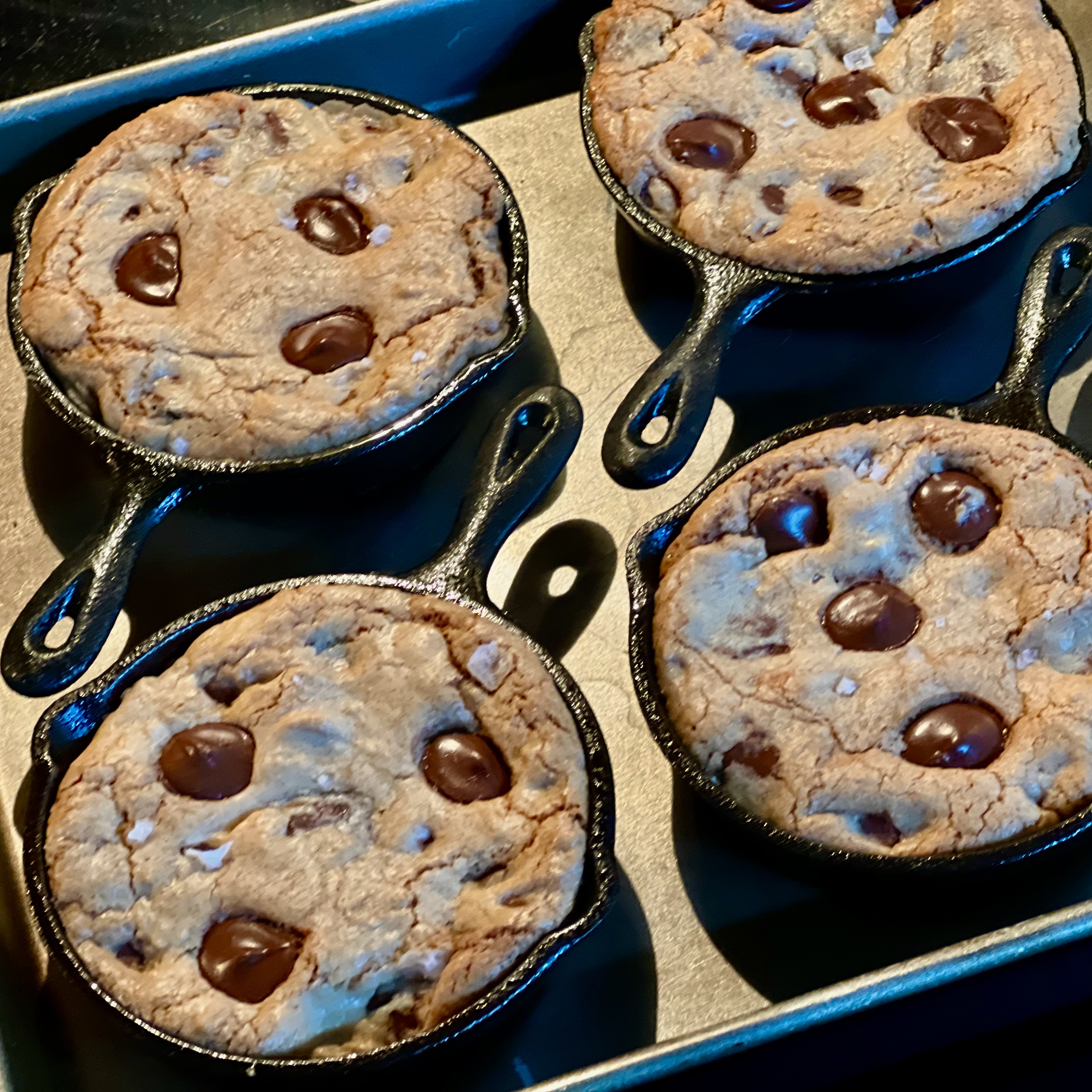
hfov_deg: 19.1
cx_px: 671
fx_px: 3248
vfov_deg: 19.1
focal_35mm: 91
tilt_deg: -53.3
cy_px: 546
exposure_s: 1/15
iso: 500
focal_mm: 9
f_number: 2.8
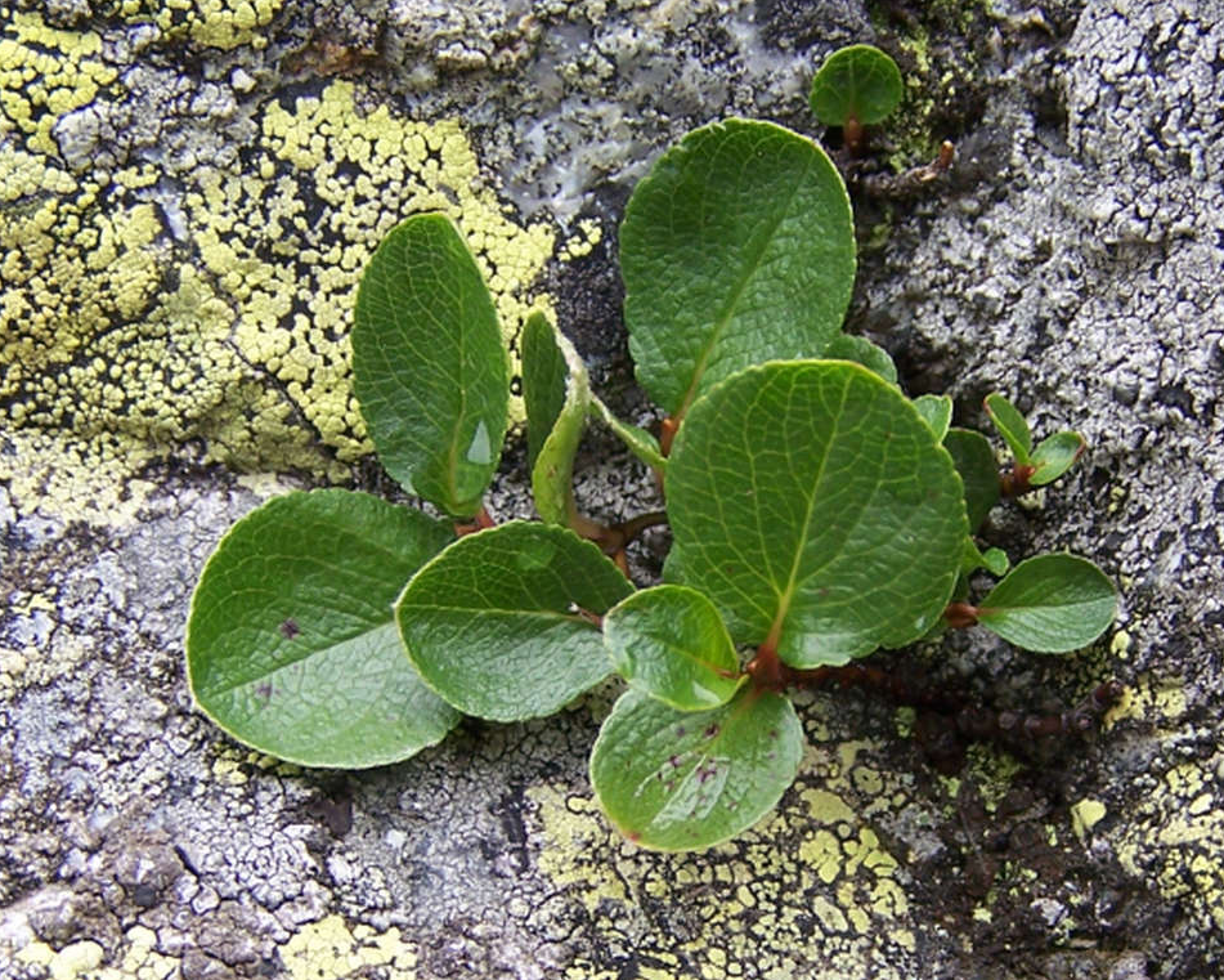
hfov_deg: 45.8
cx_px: 602
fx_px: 1449
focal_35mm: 40
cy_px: 485
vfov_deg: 37.3
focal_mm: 6.3
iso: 80
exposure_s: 1/80
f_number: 2.8
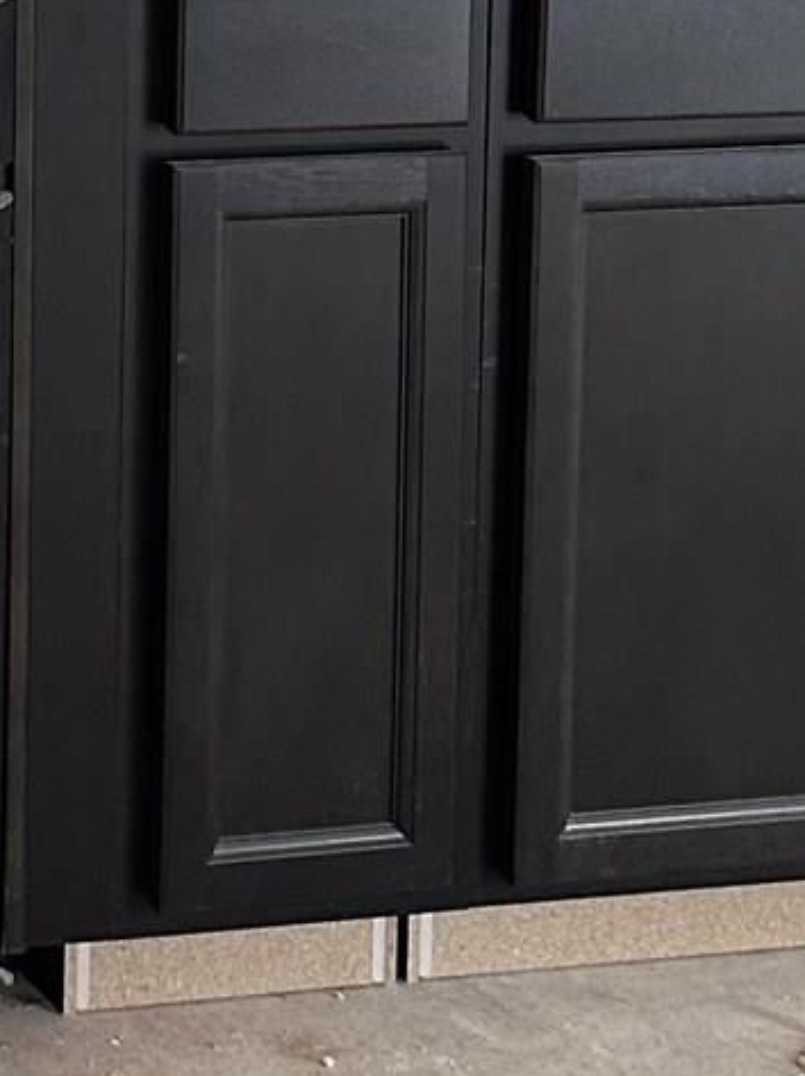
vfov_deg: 15.1
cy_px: -717
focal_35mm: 117
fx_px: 3633
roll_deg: -1.2
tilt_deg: -1.2
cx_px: -987
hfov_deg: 11.1
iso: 160
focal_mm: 6.86
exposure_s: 1/121
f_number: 1.78
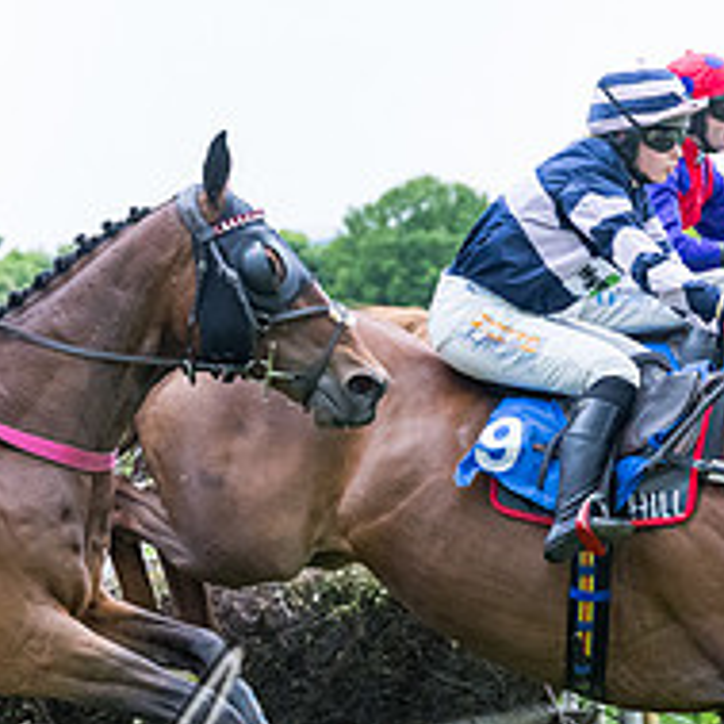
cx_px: 463
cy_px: 538
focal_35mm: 213
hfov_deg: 8.2
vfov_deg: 8.2
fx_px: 5040
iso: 2000
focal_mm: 70
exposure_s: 1/1600
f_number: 4
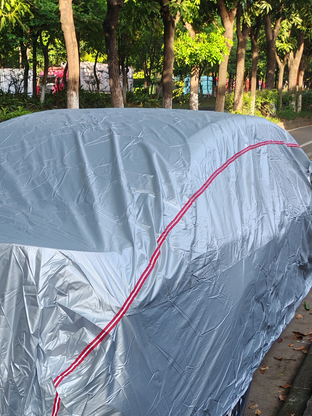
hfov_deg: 27.4
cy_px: 304
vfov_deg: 35.5
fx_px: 637
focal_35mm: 53
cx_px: 105
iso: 50
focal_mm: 5.52
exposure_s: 1/100
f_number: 1.95
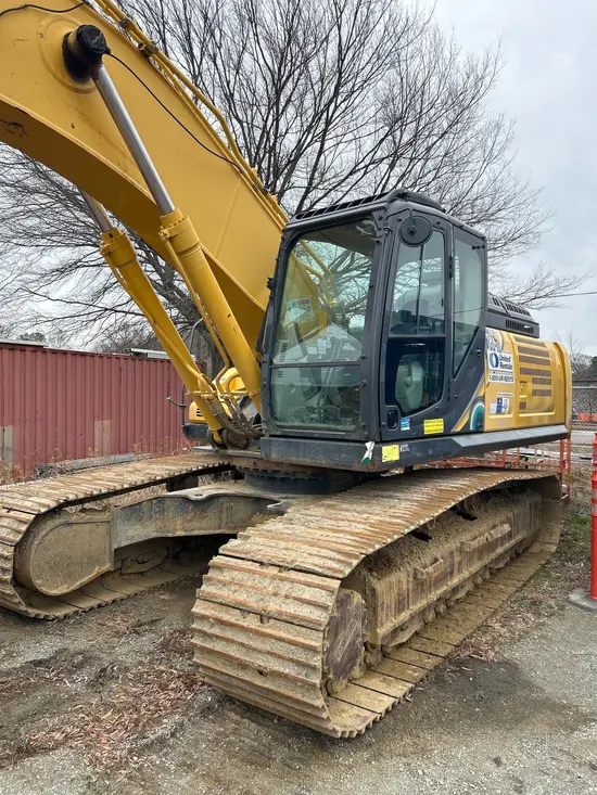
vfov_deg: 67.3
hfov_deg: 53.1
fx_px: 598
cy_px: 398
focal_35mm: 26
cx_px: 298
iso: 50
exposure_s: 1/1468
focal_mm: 5.7
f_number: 1.5
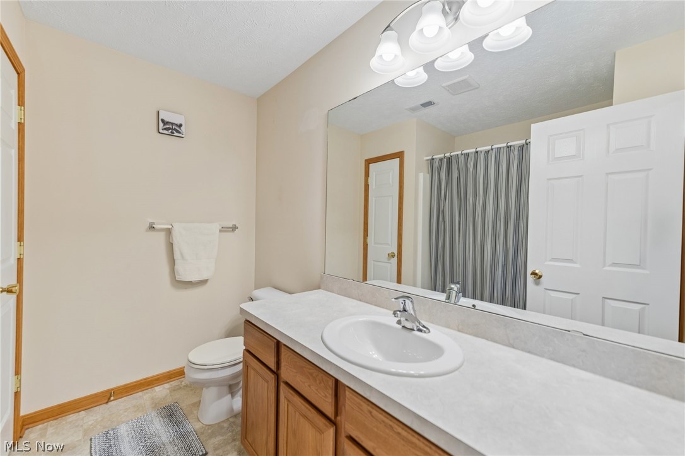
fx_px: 266
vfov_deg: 81.2
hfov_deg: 104.3
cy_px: 228
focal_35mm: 14
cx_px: 342
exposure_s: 1/80
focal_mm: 14
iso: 200
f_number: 2.8
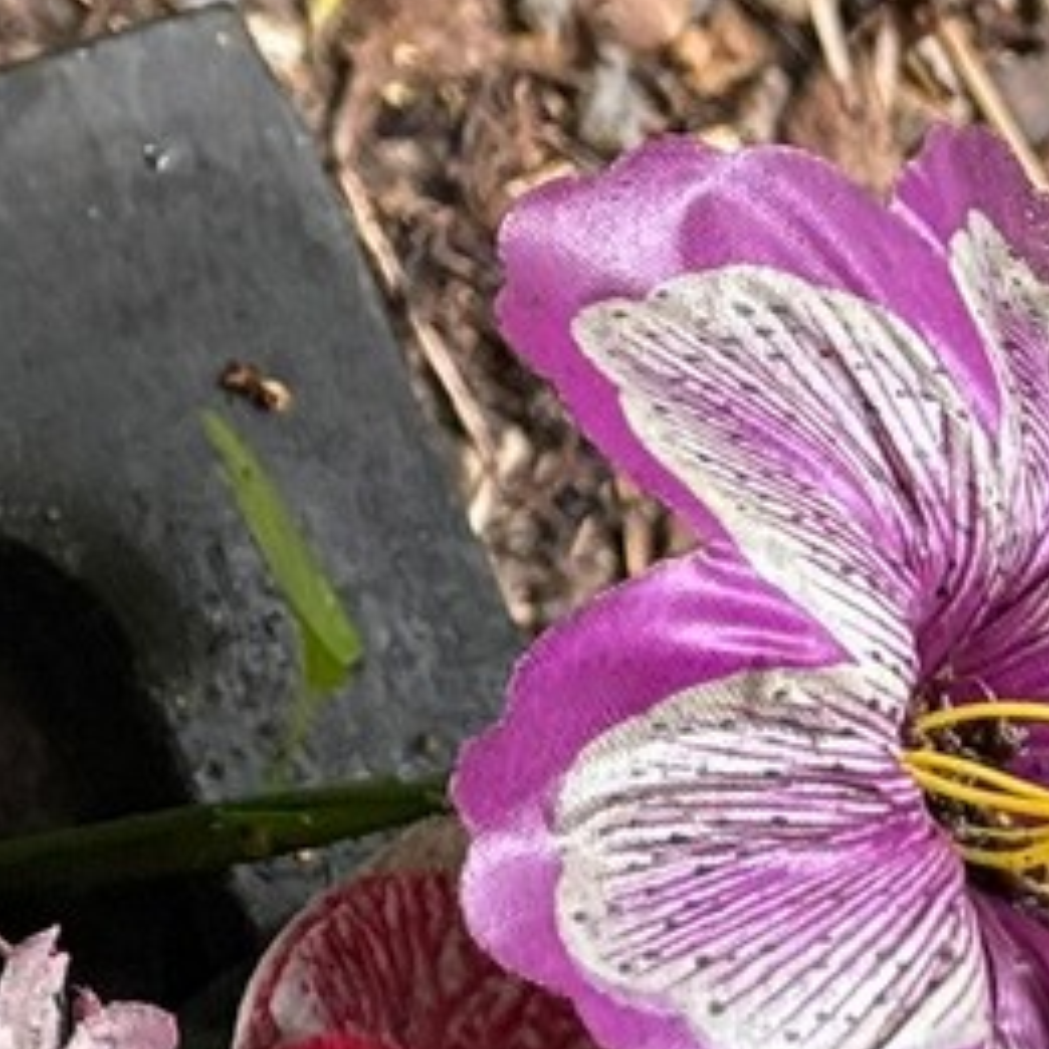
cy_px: -884
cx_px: -1624
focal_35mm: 127
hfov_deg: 11.1
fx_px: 4354
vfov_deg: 12.5
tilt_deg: -63.4
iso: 125
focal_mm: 5.96
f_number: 1.6
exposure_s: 1/101
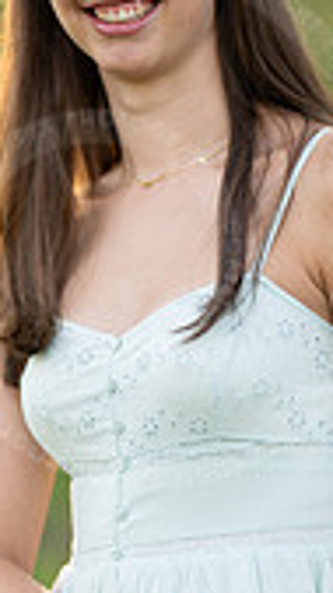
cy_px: 340
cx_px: 158
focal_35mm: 237
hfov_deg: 5.1
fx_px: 3722
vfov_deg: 9.1
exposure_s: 1/1600
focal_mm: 85
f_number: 1.3
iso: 200
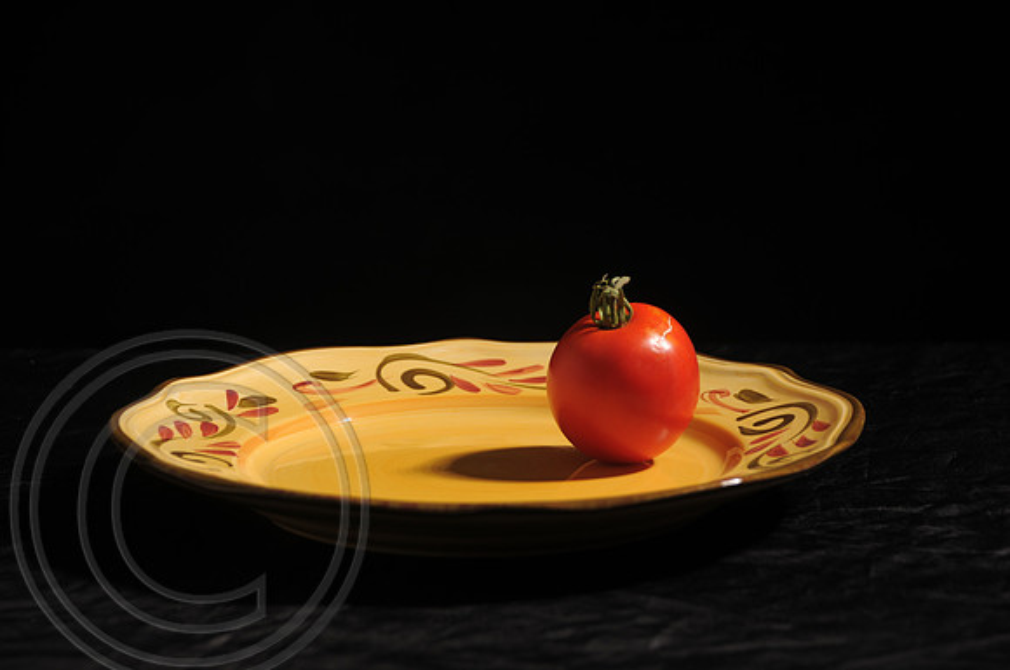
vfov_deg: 11.4
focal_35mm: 120
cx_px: 505
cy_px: 335
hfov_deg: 17.1
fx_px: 3362
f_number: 5.6
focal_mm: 80
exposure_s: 1/100
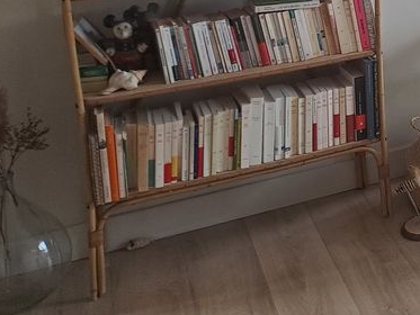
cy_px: -21
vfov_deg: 21.0
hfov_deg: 24.9
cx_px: 556
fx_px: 813
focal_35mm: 67
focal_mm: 4.65
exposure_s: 1/50
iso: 80
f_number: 1.8
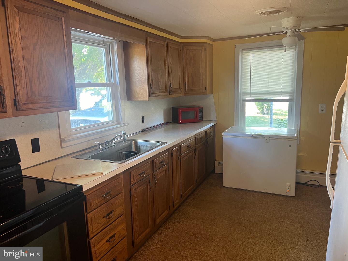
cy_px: 130
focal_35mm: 26
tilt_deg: -10.4
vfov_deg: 53.1
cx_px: 174
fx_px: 261
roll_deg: +2.1
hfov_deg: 67.3
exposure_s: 1/60
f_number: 1.5
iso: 200
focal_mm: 5.7
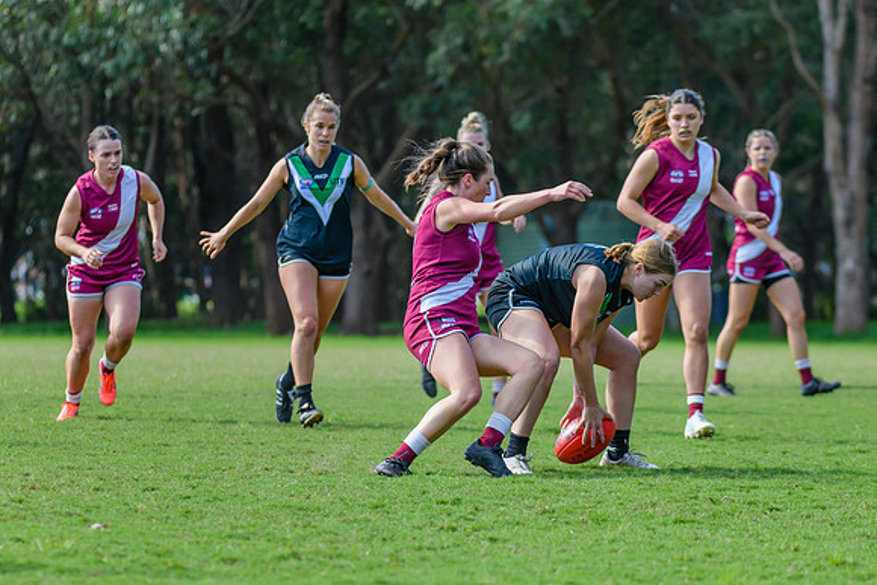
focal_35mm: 227
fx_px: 5538
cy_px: 344
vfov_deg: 6.0
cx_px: 499
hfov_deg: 9.1
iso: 800
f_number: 4.5
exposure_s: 1/1250
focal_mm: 170
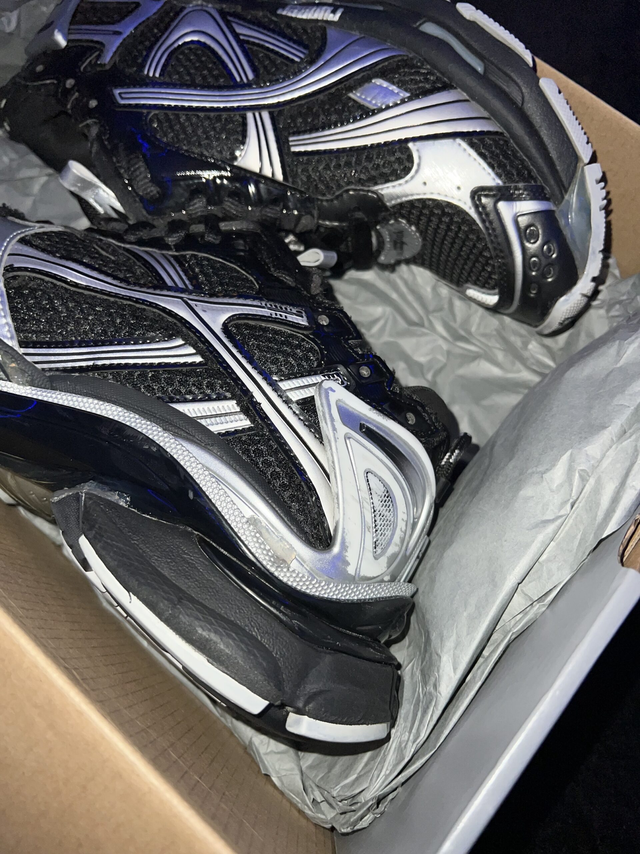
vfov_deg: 67.3
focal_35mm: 26
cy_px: 427
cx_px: 320
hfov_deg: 53.1
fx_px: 641
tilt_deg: -70.8
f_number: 1.5
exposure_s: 1/4
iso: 32
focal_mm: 5.7
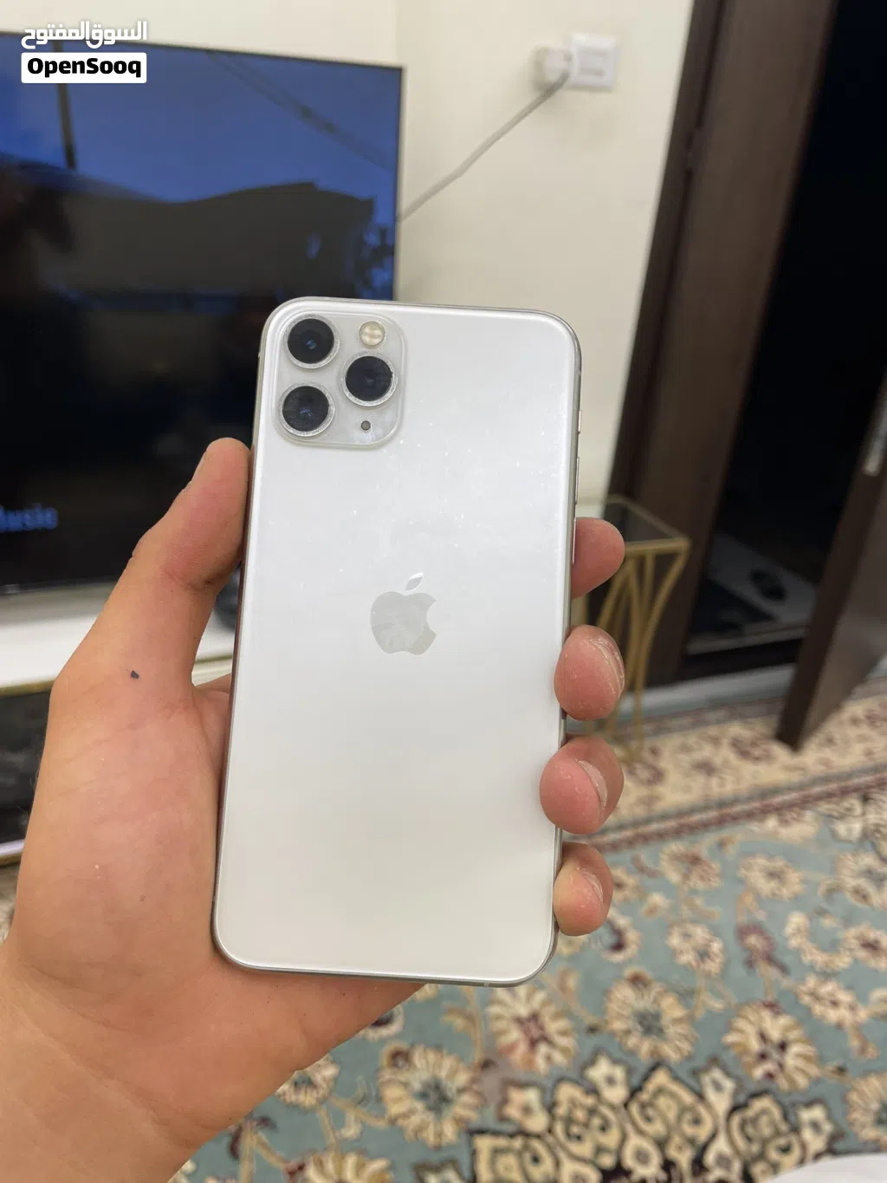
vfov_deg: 67.3
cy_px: 592
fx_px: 888
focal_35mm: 26
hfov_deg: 53.1
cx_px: 444
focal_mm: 4.2
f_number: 1.6
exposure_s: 1/100
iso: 50
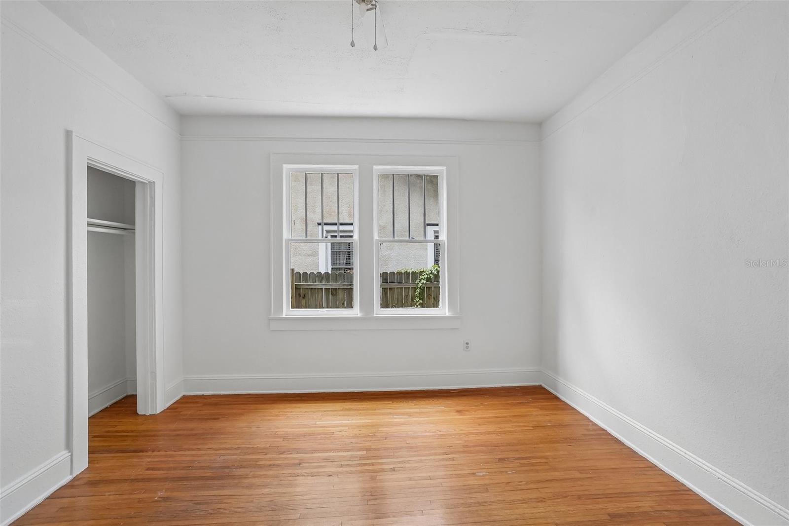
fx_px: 329
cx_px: 394
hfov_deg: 100.4
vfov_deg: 77.3
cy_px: 263
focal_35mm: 15
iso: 160
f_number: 8
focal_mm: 10
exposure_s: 1/30
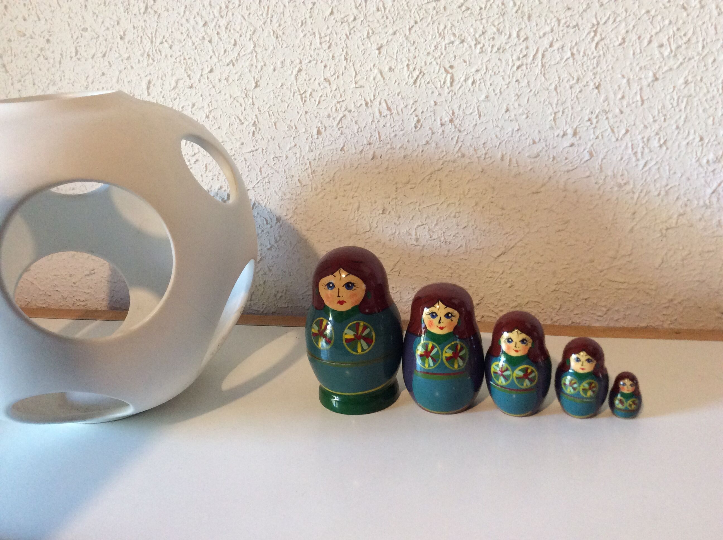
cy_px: 270
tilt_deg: -19.7
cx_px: 362
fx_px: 667
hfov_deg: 56.9
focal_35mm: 32
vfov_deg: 44.1
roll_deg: +4.7
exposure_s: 1/25
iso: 160
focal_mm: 3.3
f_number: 2.4
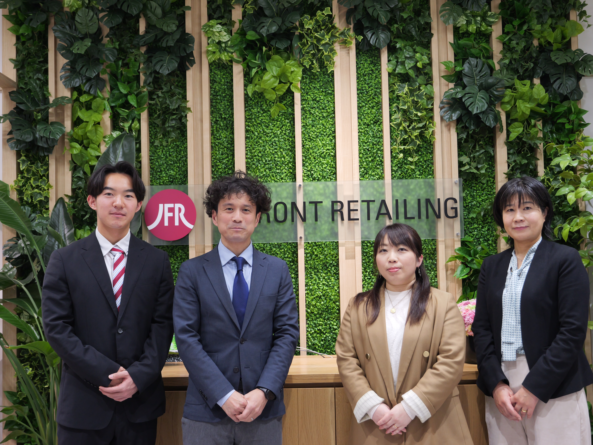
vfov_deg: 31.5
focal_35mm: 46
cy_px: 222
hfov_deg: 41.2
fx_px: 788
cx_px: 296
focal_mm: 23
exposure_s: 1/60
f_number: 3.4
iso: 640
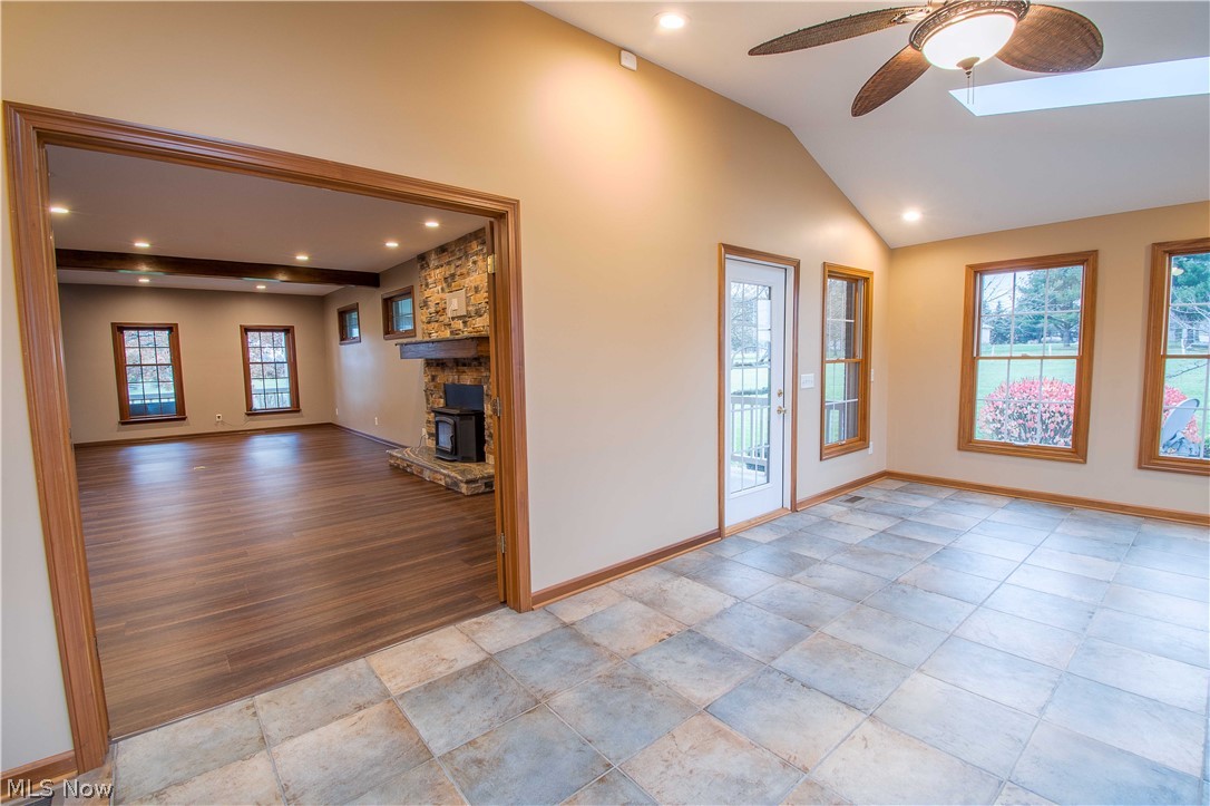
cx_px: 605
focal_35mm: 15
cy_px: 403
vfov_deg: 77.3
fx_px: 504
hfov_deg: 100.4
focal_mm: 10
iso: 320
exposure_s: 2.5
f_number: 13
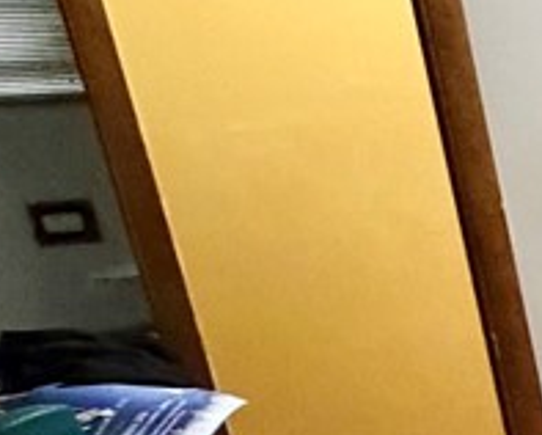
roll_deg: +0.6
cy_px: 300
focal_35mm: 71
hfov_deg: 14.9
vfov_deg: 21.5
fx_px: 1140
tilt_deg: -16.2
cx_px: 1321
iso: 1250
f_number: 2.2
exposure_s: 1/40
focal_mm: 2.22
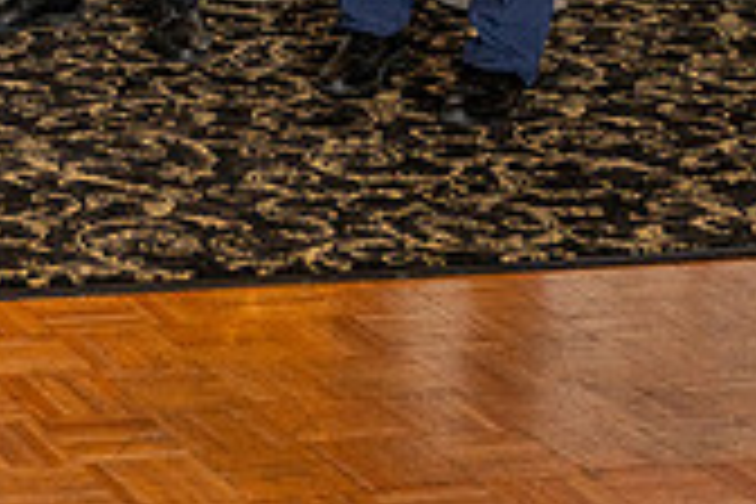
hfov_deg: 14.0
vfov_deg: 9.7
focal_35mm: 135
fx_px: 2835
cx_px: -446
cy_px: -335
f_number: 3.2
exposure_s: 1/160
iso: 640
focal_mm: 39
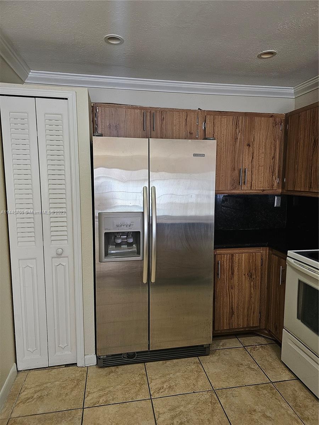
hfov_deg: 58.9
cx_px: 160
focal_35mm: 23
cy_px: 212
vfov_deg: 73.9
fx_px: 283
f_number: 1.7
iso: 320
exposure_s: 1/120
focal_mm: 6.3
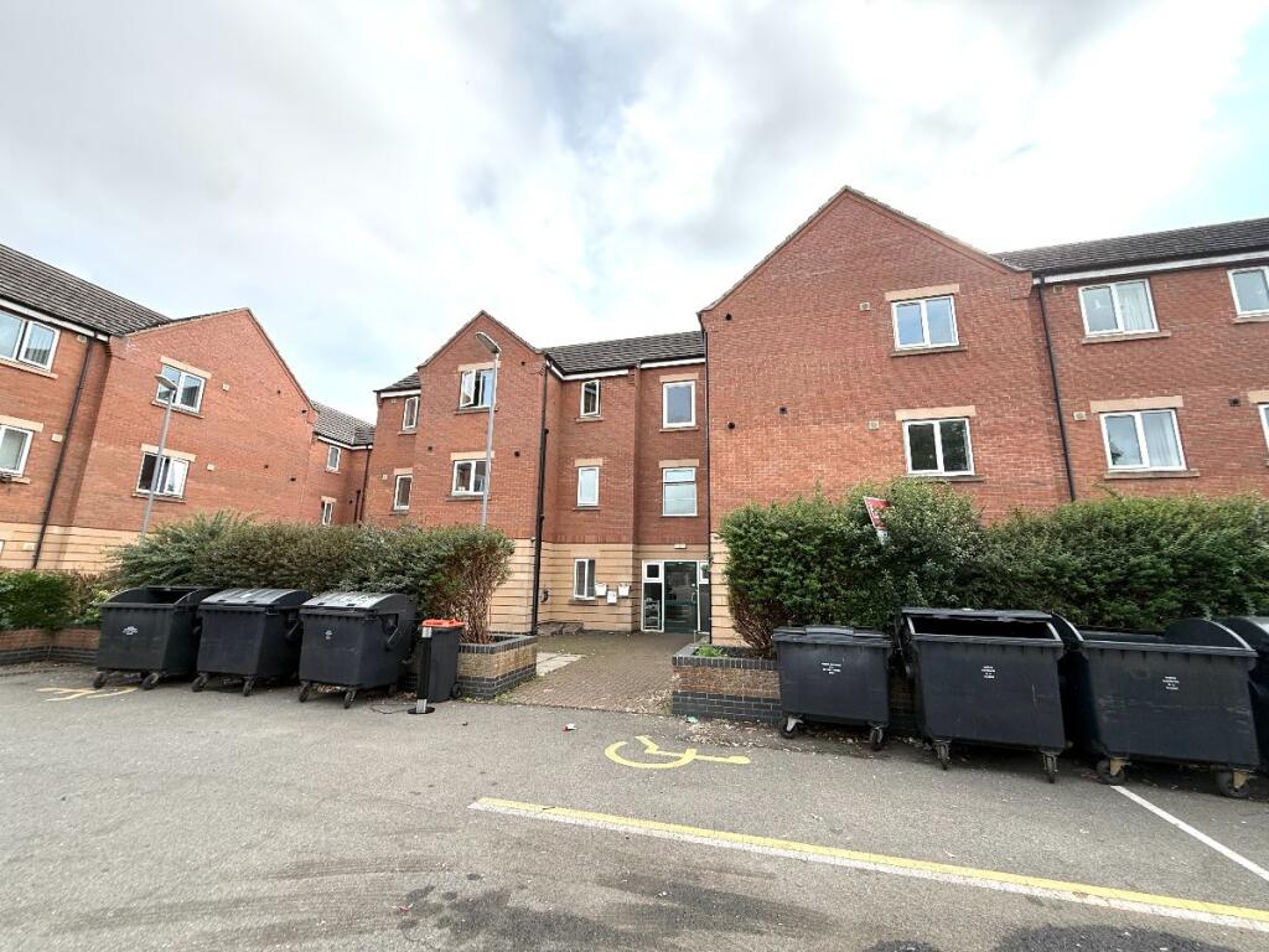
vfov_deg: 85.7
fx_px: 513
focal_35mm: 14
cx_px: 634
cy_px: 476
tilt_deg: +11.7
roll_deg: -1.7
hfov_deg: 102.1
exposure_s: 1/1189
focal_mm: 2.22
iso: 64
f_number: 2.2
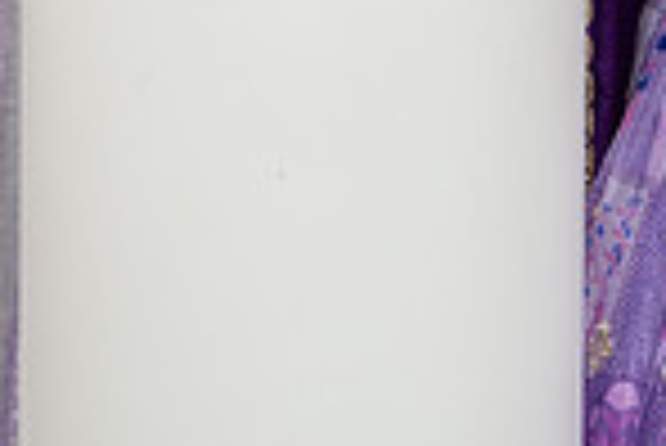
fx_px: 4018
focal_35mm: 217
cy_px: -345
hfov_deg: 9.4
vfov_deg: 6.2
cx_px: 729
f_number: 3.5
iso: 1000
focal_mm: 55
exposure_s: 1/160
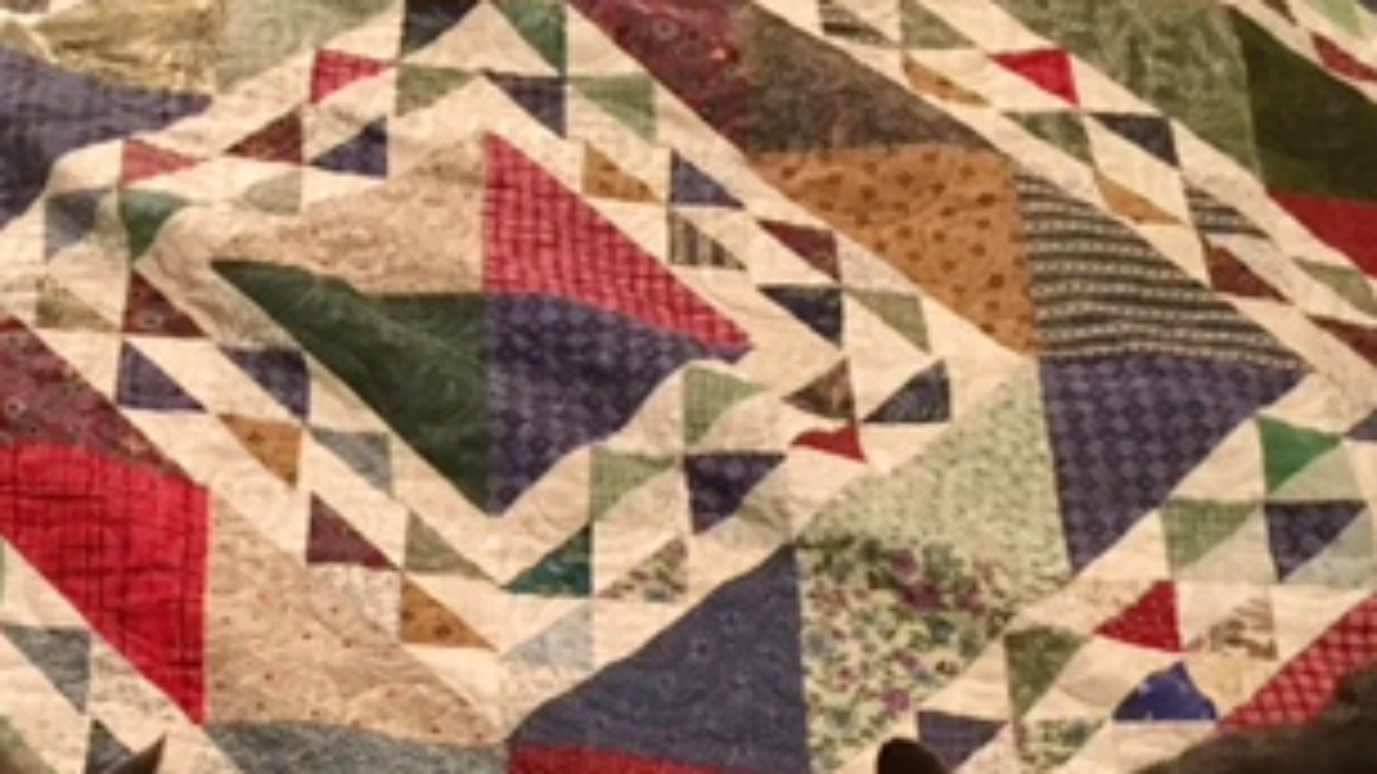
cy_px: 909
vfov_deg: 17.5
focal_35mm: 66
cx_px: 477
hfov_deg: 31.7
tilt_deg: -55.5
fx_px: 2409
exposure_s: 1/15
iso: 400
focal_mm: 4.15
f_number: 2.2
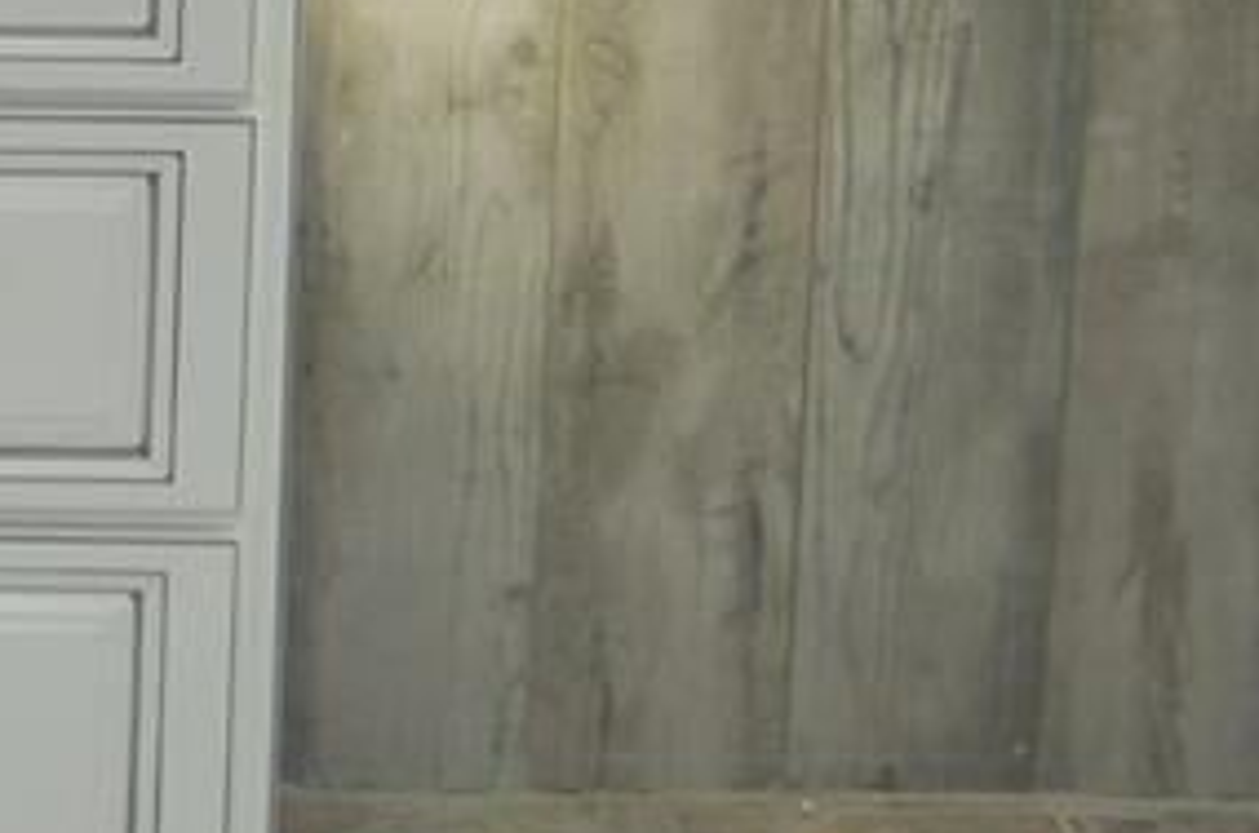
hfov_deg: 15.1
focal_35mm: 130
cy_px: -434
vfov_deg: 10.1
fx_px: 4536
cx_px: -368
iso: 400
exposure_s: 1/80
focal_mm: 24
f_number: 4
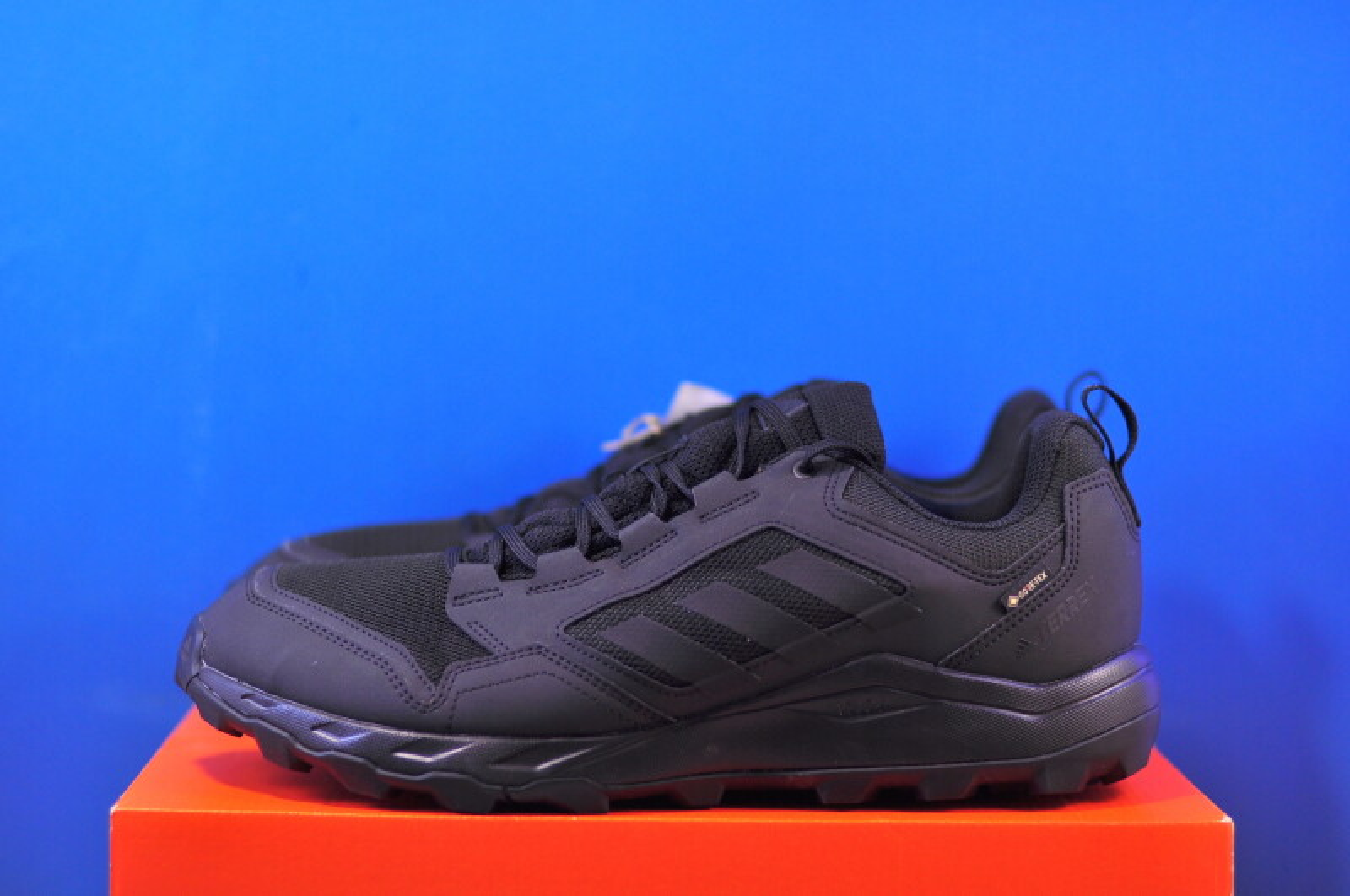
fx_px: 2808
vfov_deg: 18.1
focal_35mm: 75
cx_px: 675
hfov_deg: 27.0
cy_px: 448
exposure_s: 1/320
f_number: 2
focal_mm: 50
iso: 250
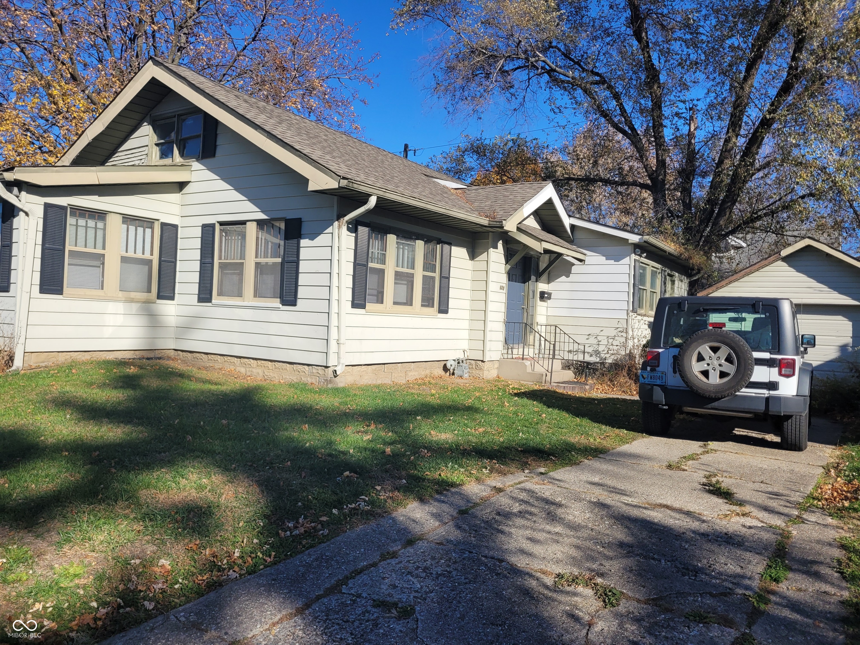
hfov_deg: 67.3
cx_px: 430
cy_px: 322
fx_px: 646
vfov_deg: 53.1
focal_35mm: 26
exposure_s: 1/2476
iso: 40
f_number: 1.8
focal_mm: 5.4
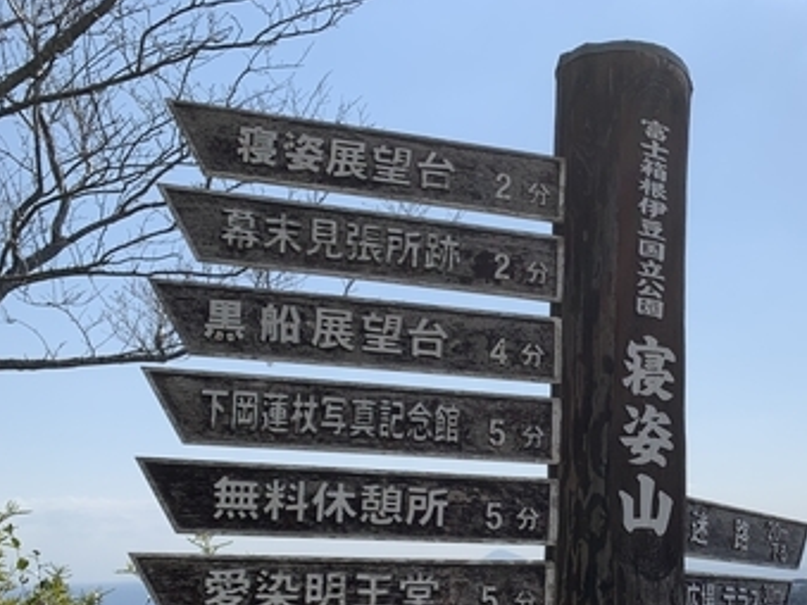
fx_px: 1072
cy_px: 507
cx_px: 707
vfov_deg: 30.5
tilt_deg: +3.9
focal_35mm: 46
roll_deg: +2.6
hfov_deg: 38.7
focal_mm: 4.25
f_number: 1.8
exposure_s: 1/4902
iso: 25
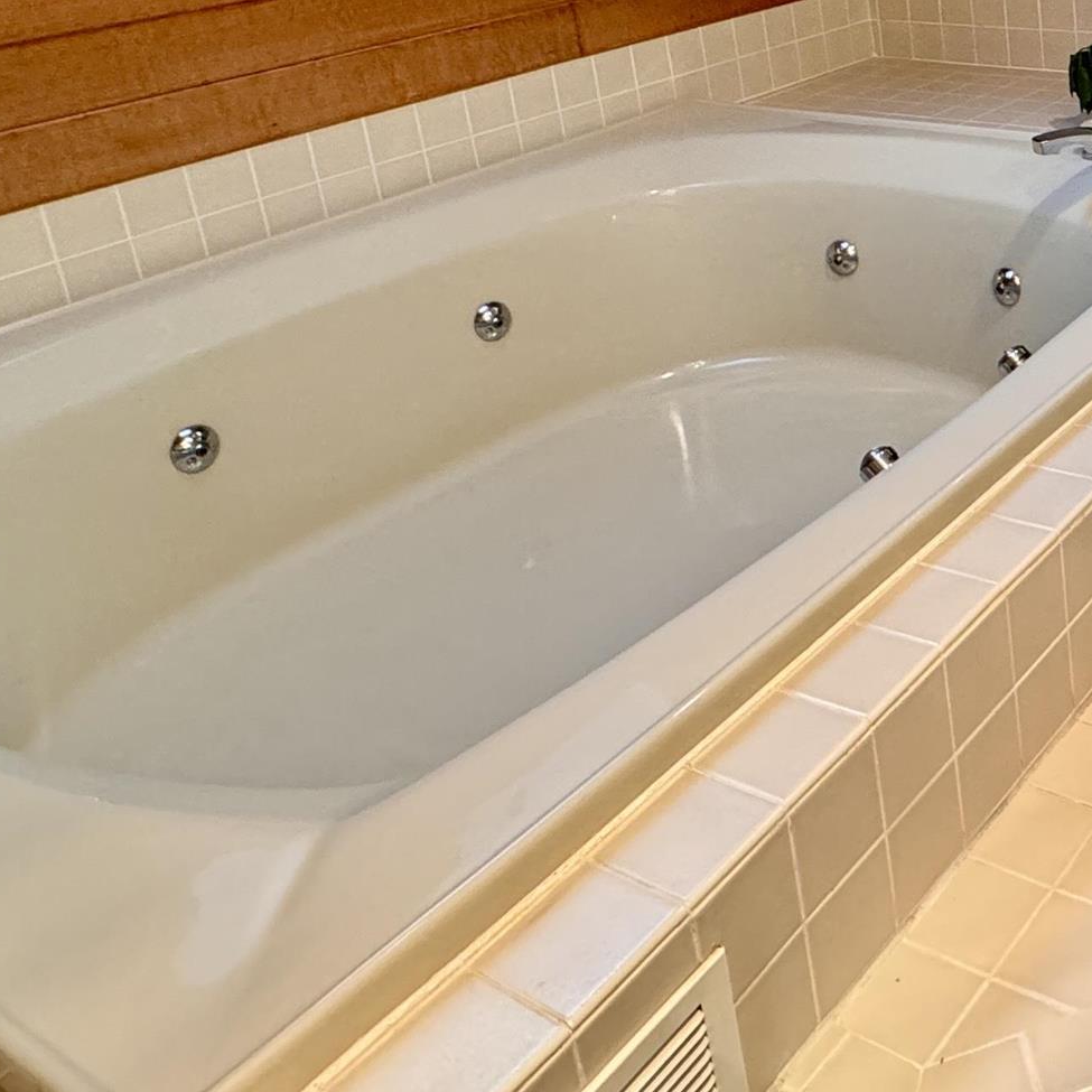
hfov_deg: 37.7
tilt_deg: -16.0
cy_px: 142
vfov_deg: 40.1
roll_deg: +3.8
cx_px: 1119
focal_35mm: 39
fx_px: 1392
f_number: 2.2
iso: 320
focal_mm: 2.22
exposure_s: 1/60
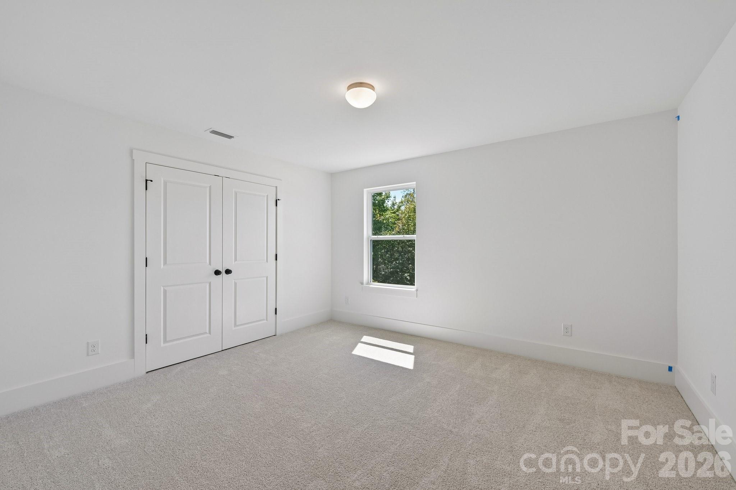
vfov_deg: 77.3
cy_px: 245
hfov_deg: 100.4
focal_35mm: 15
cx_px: 368
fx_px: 307
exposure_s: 1/20
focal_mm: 15
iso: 100
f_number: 8
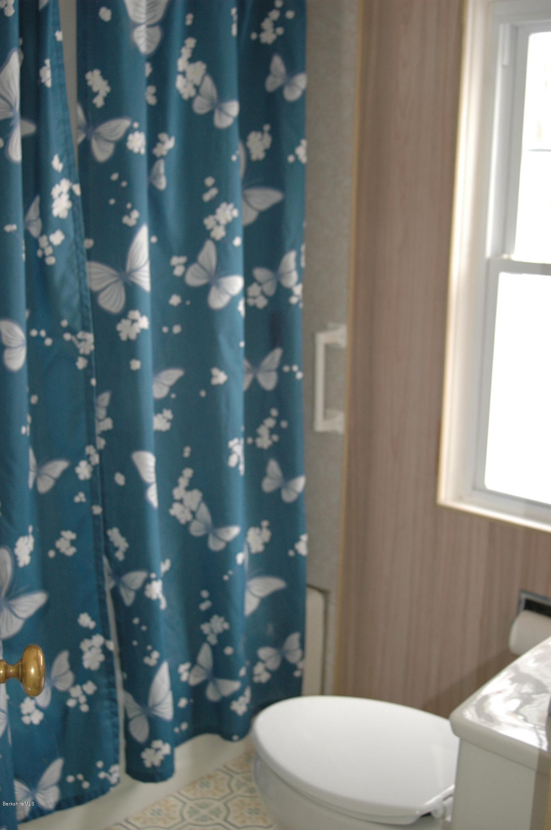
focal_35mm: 48
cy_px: 415
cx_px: 276
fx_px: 1104
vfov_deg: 41.2
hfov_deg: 28.0
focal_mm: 32
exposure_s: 1/100
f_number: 4
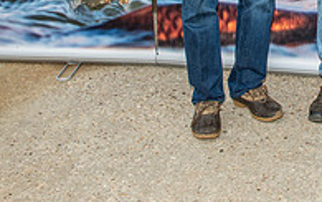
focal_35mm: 88
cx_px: 386
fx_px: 772
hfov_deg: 21.8
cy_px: -113
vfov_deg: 13.8
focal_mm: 29
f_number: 6.3
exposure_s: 1/200
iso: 160
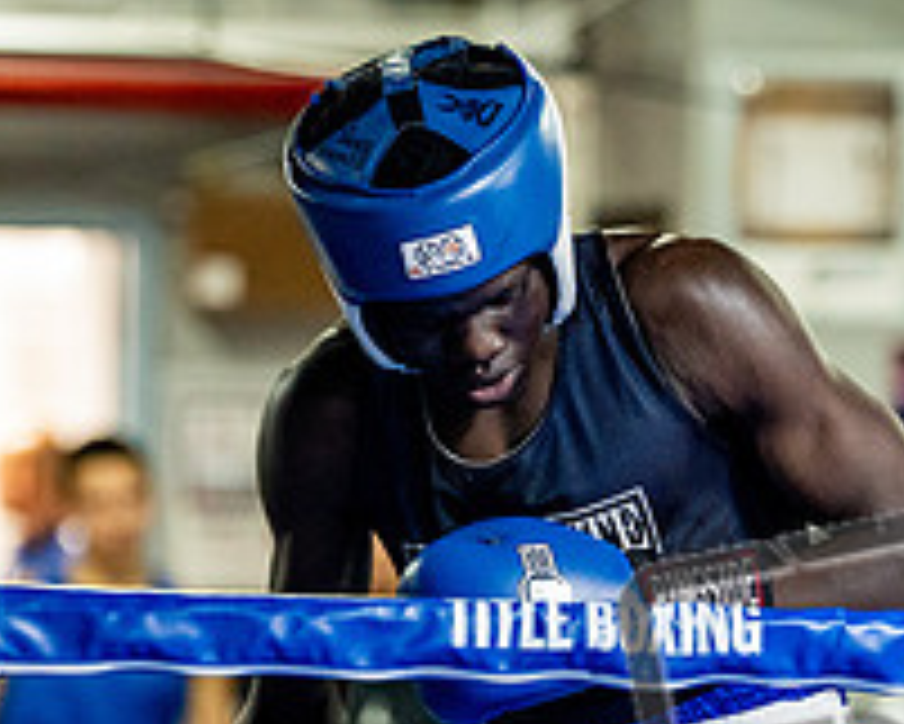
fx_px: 7254
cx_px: 630
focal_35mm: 271
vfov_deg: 5.7
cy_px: 641
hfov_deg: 7.1
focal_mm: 100
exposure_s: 1/1000
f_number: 2
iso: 6400
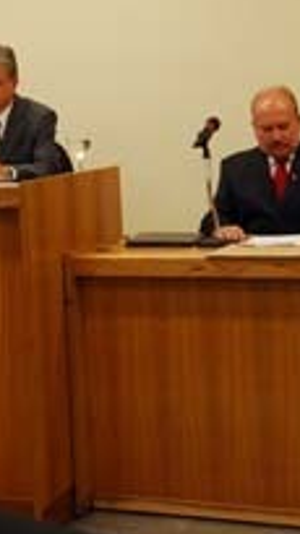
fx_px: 1304
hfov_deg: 13.0
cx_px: 18
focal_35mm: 92
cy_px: 165
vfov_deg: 23.0
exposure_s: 1/30
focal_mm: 24
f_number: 8
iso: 800
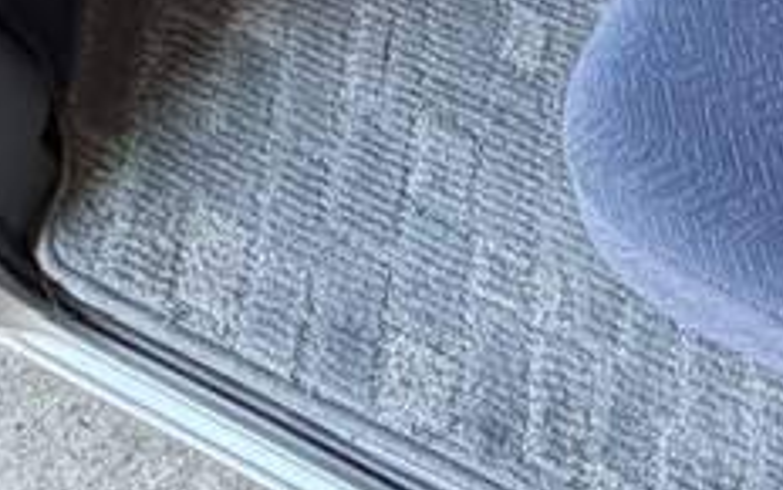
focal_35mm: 82
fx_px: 1750
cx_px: 999
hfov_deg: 22.7
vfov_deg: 13.2
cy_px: -568
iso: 160
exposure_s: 1/60
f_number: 2.2
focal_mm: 2.22
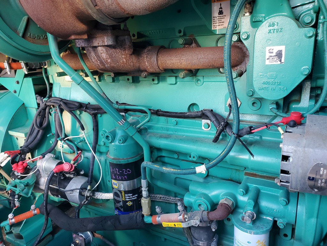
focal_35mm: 26
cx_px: 164
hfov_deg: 67.3
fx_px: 246
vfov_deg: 53.1
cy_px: 123
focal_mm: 4.3
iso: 200
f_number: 2.4
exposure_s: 1/40
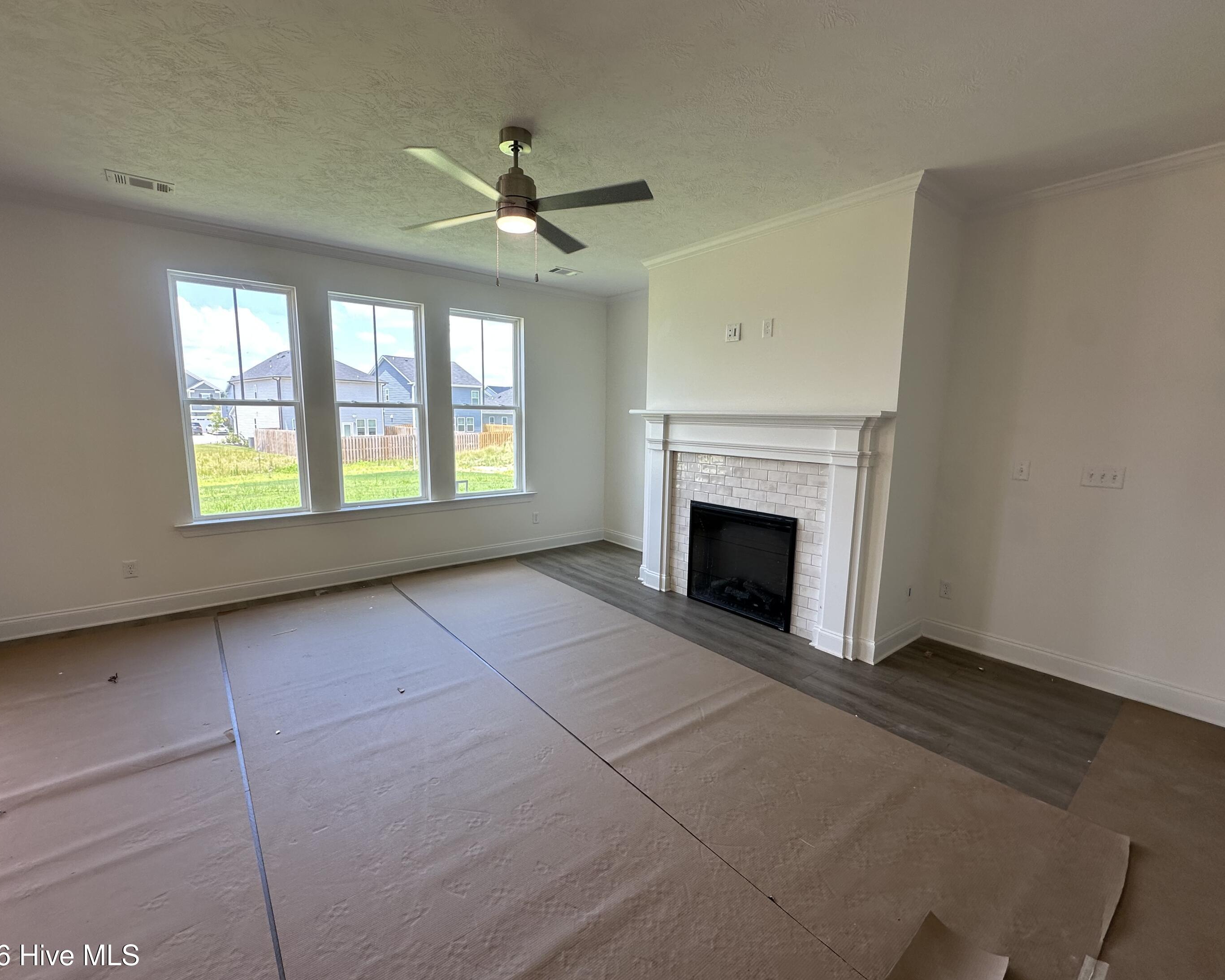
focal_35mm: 15
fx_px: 544
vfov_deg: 84.0
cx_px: 597
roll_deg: -1.4
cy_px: 497
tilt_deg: -8.2
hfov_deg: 96.8
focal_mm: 2.22
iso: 50
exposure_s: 1/120
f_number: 2.2
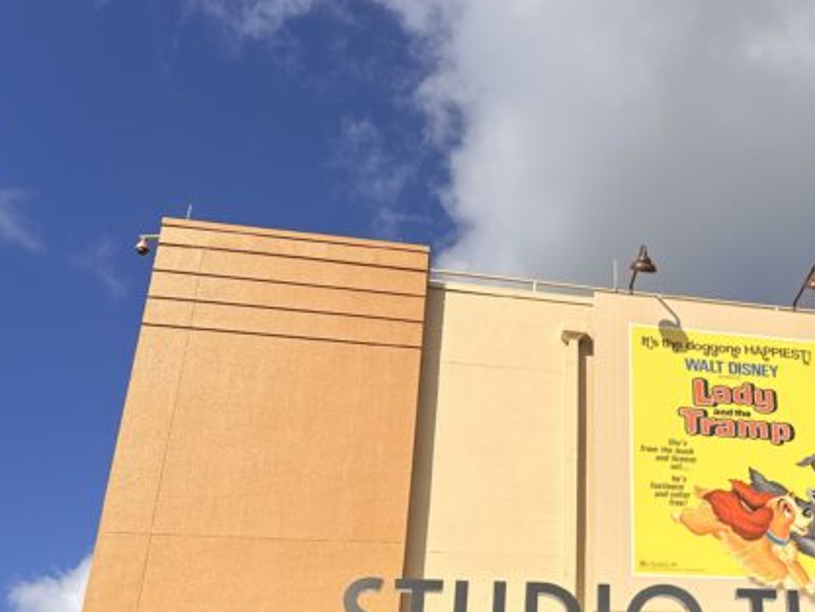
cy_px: 467
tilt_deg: +23.3
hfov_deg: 37.9
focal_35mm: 46
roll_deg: +3.6
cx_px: 762
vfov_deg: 30.9
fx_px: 1083
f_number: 1.78
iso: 80
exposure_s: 1/5000
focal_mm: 6.86
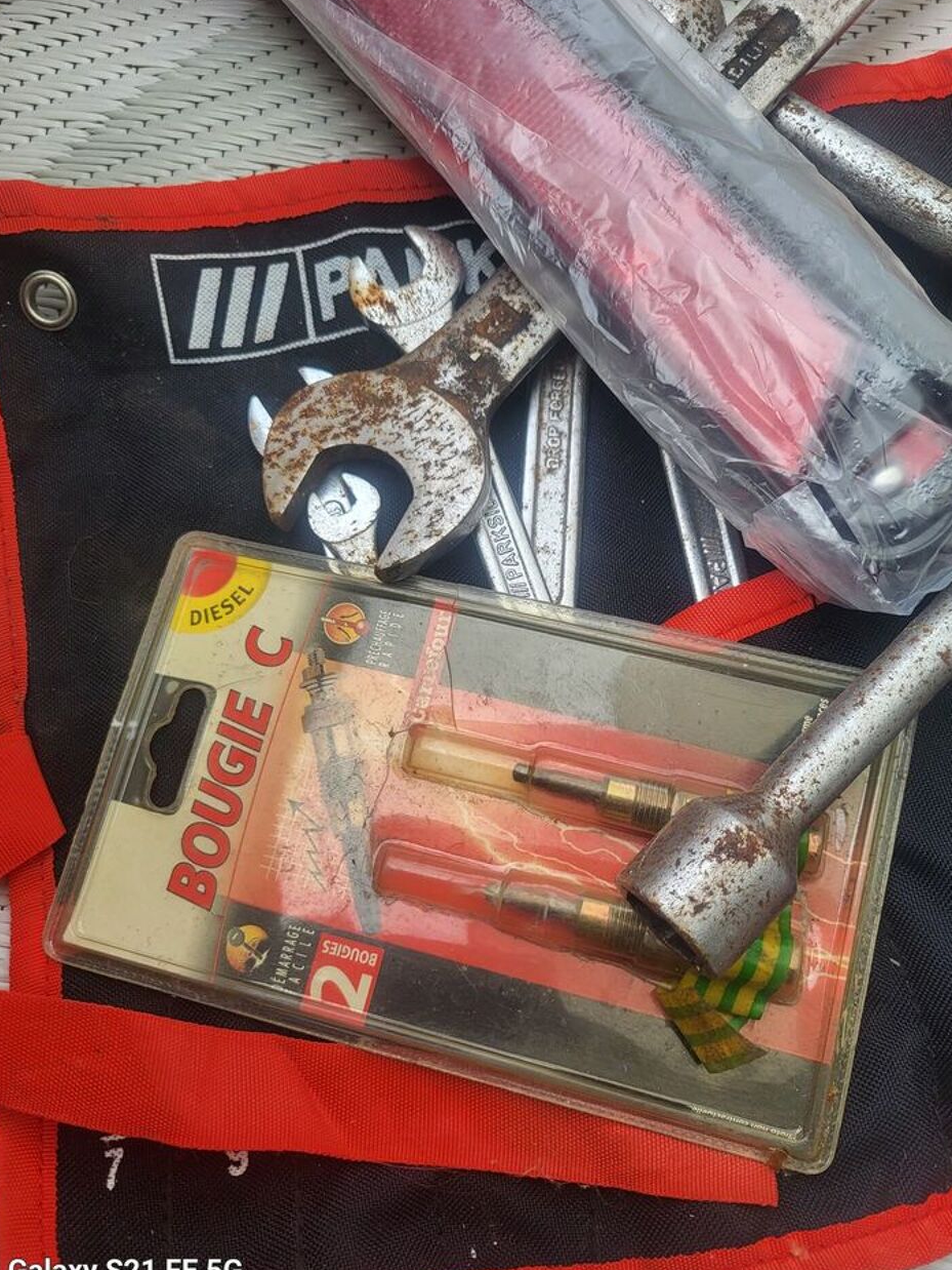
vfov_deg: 63.4
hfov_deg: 49.7
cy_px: 668
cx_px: 456
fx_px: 1026
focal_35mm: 28
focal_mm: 5.4
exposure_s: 1/489
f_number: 1.8
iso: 40
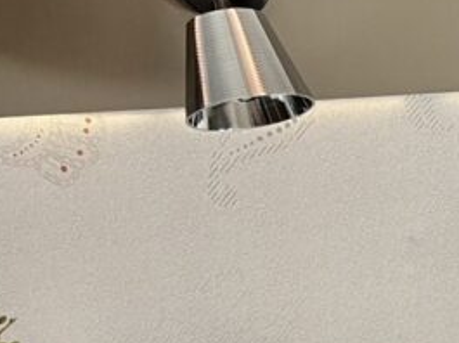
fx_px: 1483
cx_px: 809
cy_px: 550
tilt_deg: -32.0
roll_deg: -0.3
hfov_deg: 15.3
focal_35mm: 112
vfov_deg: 12.4
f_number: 1.6
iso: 125
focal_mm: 5.1
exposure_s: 1/52
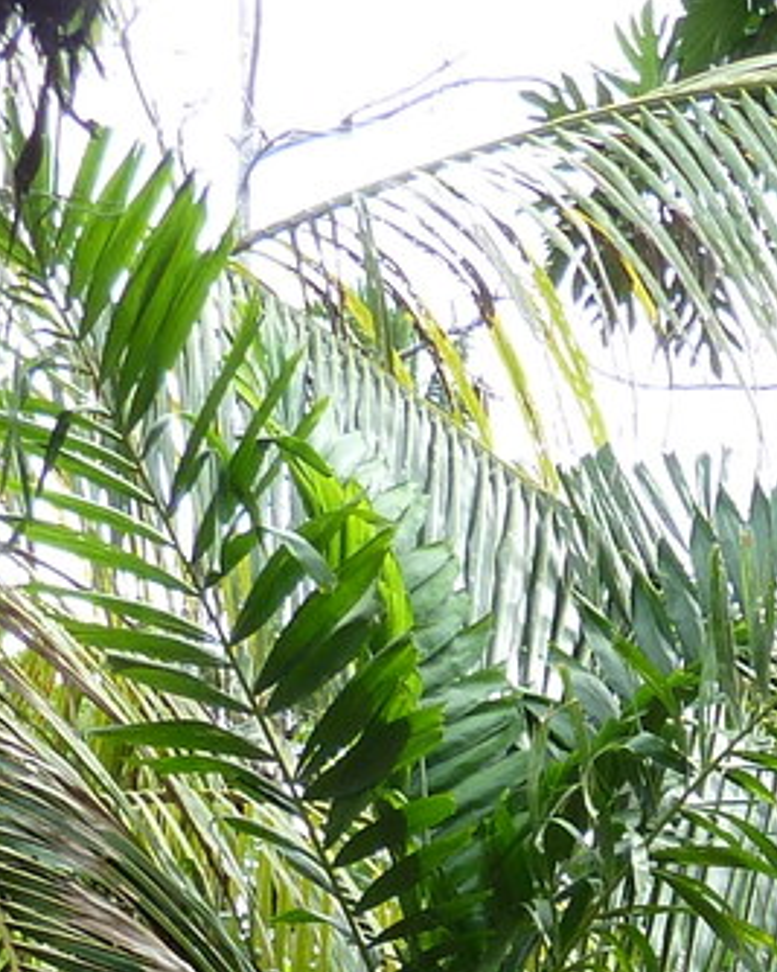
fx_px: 3365
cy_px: 1717
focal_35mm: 117
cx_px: 1339
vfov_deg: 14.5
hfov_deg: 12.2
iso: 80
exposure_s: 1/125
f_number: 3.5
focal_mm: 4.1
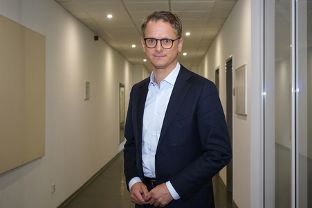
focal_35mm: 44
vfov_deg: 30.5
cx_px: 156
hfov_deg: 44.5
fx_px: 381
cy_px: 104
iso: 2000
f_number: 5
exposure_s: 1/50
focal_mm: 44
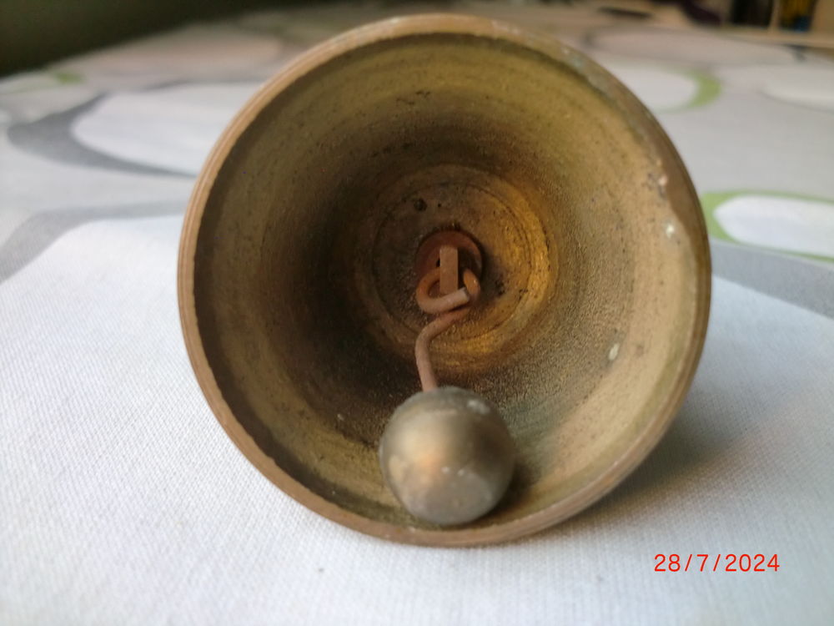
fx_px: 843
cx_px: 417
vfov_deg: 40.7
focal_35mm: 35
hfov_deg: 52.6
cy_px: 313
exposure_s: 1/60
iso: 160
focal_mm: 6.3
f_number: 3.1
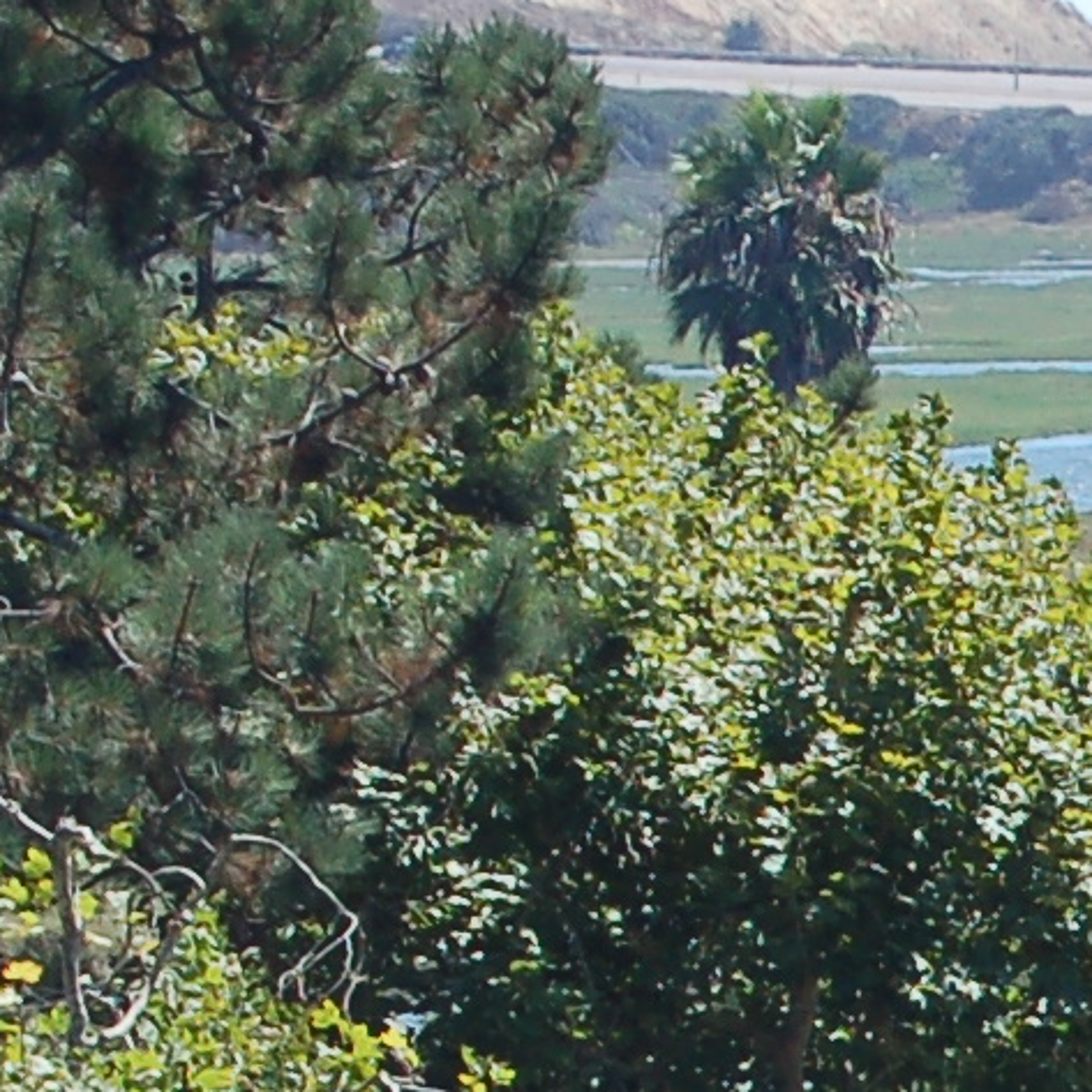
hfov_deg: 3.9
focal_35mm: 446
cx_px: 2366
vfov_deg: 3.9
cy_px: 1302
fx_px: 15907
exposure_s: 1/250
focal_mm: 55
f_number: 10
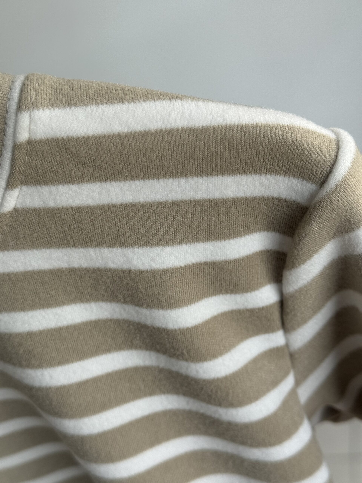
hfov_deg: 30.3
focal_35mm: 48
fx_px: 669
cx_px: 181
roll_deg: +25.3
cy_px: 242
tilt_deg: -37.7
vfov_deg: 39.7
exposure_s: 1/187
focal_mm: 6.76
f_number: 1.78
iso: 50
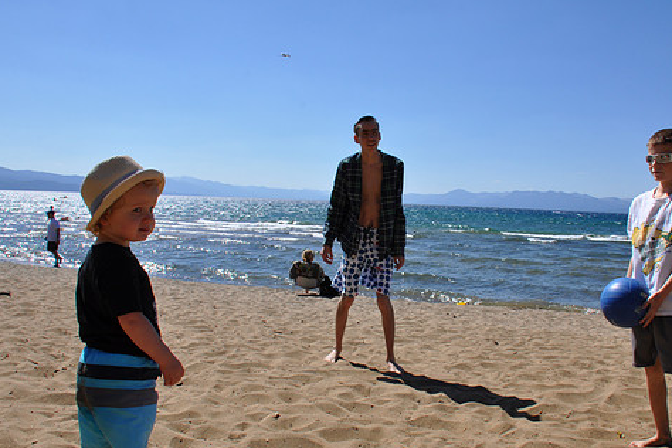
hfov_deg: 57.1
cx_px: 374
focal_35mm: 33
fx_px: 616
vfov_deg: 39.9
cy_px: 260
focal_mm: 18
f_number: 14
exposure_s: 1/200
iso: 200
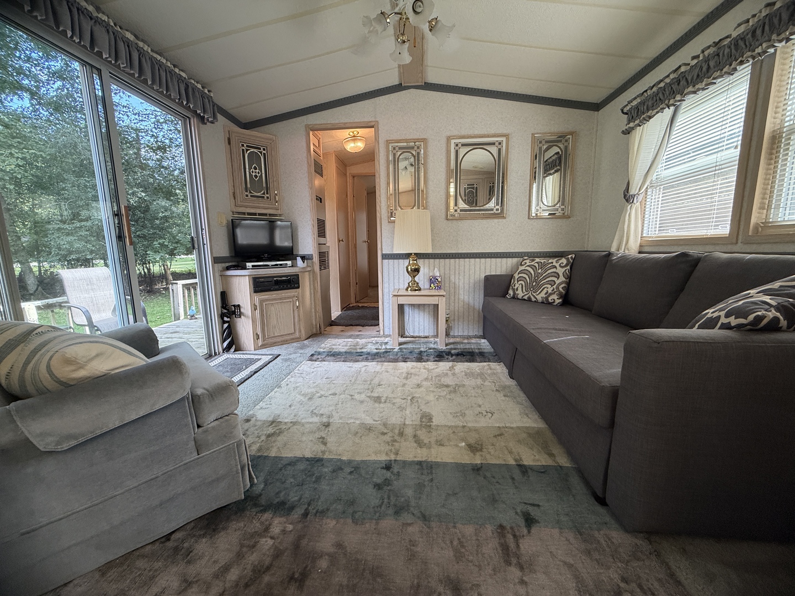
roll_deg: +1.0
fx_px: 322
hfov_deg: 102.1
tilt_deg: -9.0
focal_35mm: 14
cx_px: 398
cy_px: 298
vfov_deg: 85.7
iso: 250
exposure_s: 1/120
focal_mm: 2.22
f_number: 2.2
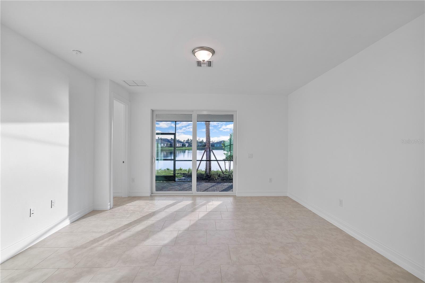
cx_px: 212
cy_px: 142
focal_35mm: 16
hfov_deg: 96.7
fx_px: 189
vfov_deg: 73.7
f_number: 8
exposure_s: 1/200
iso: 500
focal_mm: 16
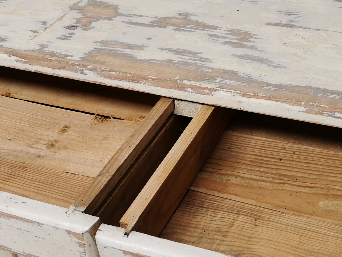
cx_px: 193
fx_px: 642
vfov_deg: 22.5
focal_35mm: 65
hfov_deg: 29.8
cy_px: 178
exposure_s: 1/190
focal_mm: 5.58
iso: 50
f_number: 1.8
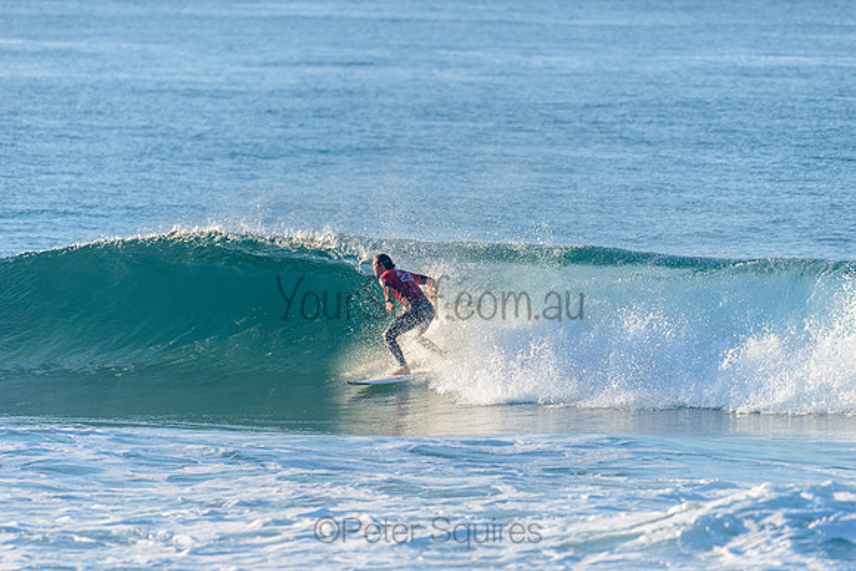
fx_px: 11893
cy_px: 286
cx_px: 428
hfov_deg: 4.1
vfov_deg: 2.8
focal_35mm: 500
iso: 360
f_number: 5.6
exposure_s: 1/2000
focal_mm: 500
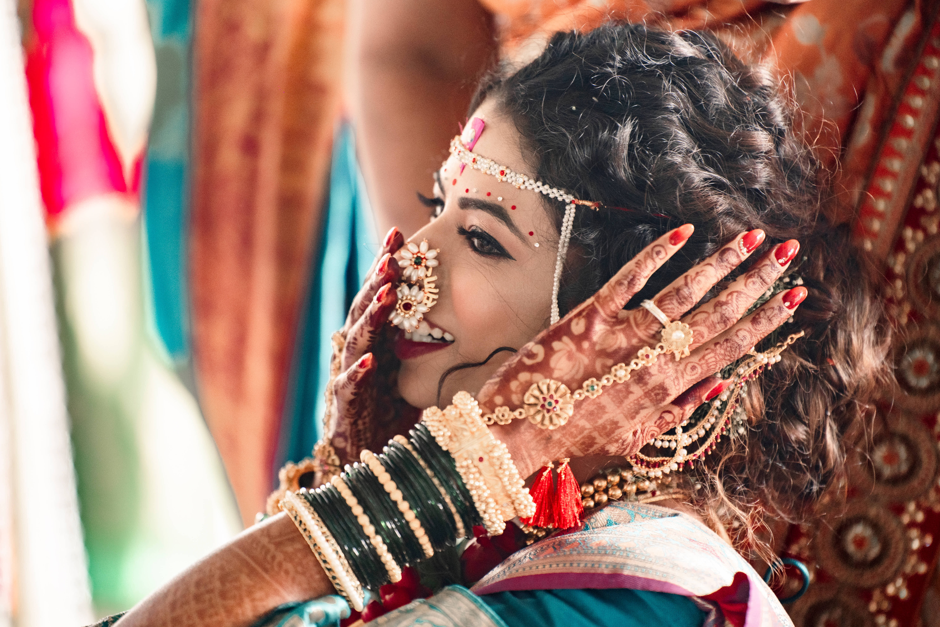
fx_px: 4700
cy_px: 314
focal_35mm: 180
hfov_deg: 11.4
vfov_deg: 7.6
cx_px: 470
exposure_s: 1/400
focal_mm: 180
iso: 1600
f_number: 2.8
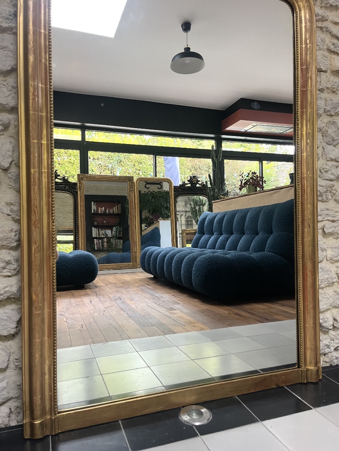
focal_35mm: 26
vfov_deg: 67.3
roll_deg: +0.1
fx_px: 339
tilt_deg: -1.4
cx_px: 170
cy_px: 226
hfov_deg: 53.1
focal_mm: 5.1
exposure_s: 1/93
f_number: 1.6
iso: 125
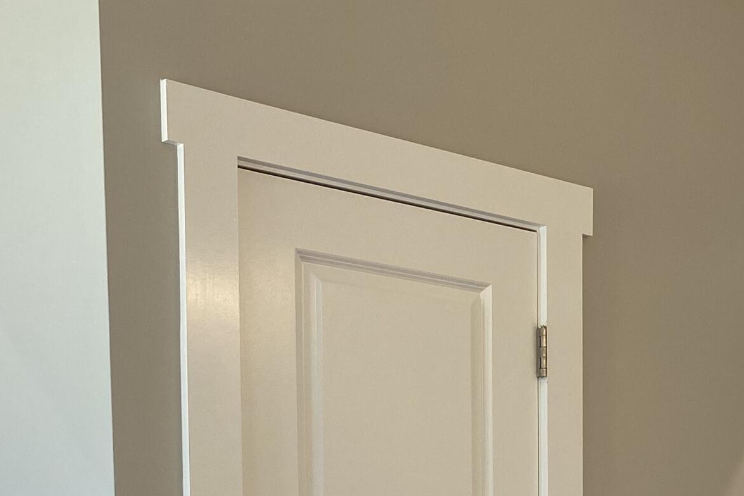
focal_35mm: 69
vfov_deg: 18.1
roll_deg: -0.6
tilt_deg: -5.6
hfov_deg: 27.9
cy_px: 693
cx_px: 707
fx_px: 1426
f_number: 1.8
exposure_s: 1/120
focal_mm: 4.25
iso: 64
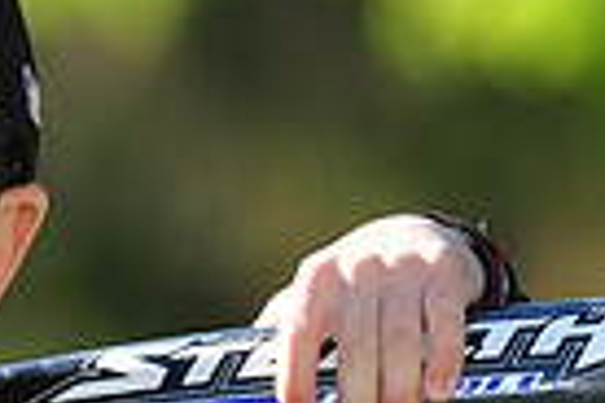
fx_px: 11696
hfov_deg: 3.0
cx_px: -202
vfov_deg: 2.0
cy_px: 477
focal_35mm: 696
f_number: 5
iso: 200
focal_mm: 165
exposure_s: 1/400
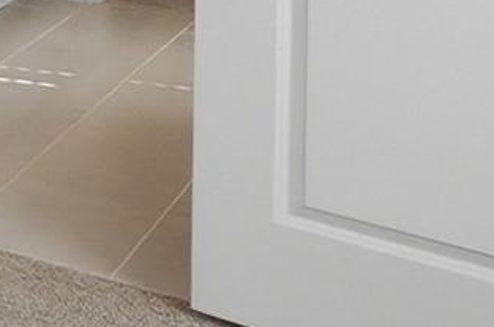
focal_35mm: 96
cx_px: -904
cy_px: -362
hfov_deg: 12.2
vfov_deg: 12.3
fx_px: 1314
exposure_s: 1/1000
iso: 100
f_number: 4
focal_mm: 10
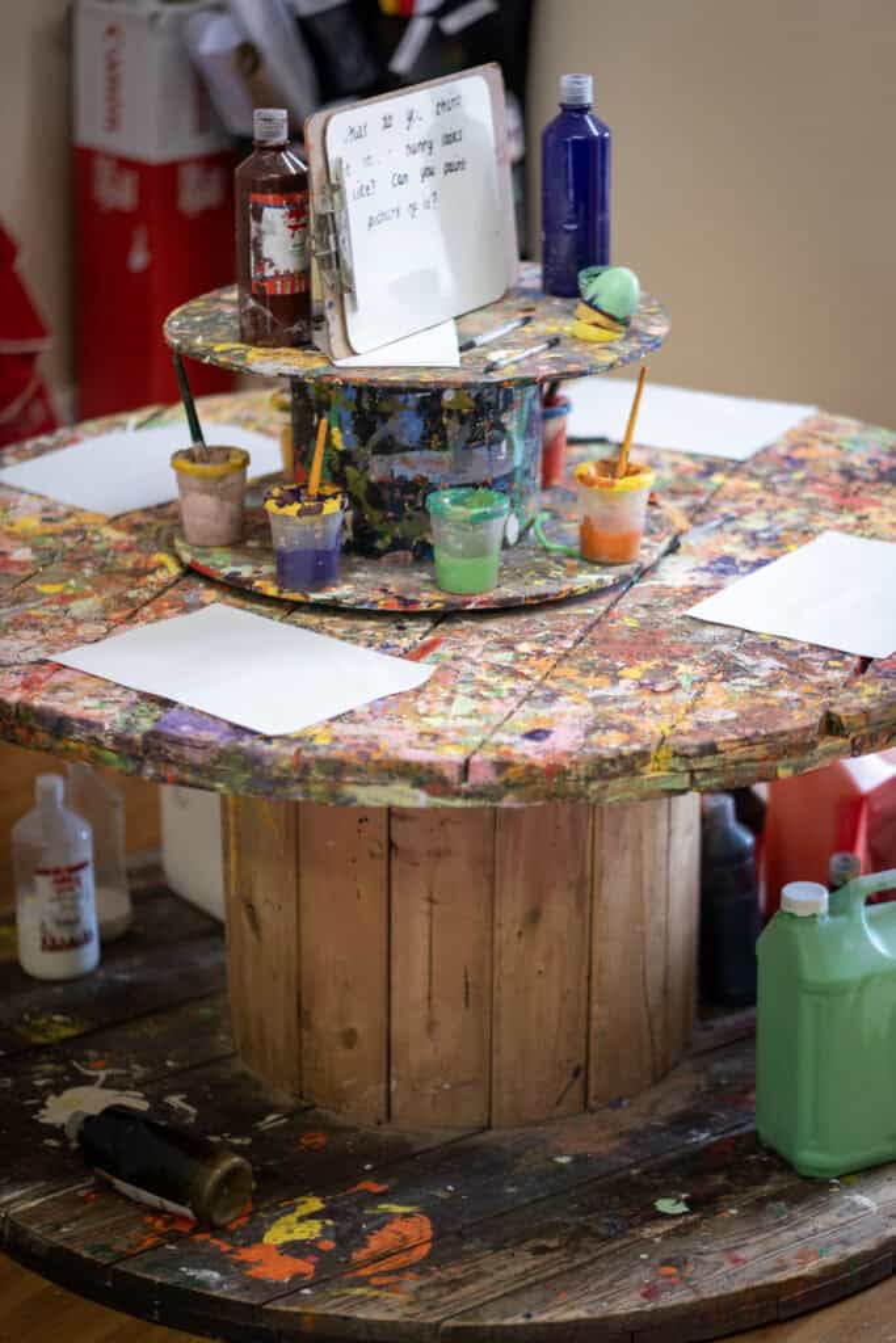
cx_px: 448
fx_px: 3135
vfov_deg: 24.2
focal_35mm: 84
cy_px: 672
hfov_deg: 16.3
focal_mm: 56
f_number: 1.2
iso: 320
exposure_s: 1/100
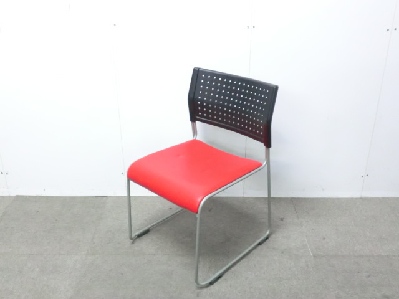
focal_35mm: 38
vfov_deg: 37.7
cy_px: 150
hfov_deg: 49.0
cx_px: 200
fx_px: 438
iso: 800
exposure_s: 1/25
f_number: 3.9
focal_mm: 6.9
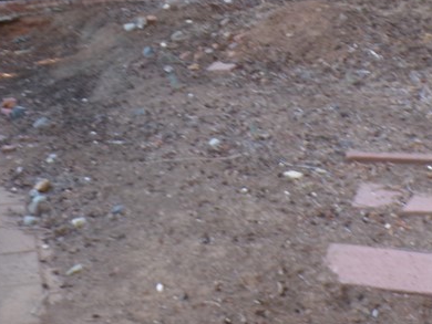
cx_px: 233
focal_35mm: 63
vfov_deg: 22.8
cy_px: 43
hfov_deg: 30.7
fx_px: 787
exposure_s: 1/45
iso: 100
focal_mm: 4.3
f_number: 3
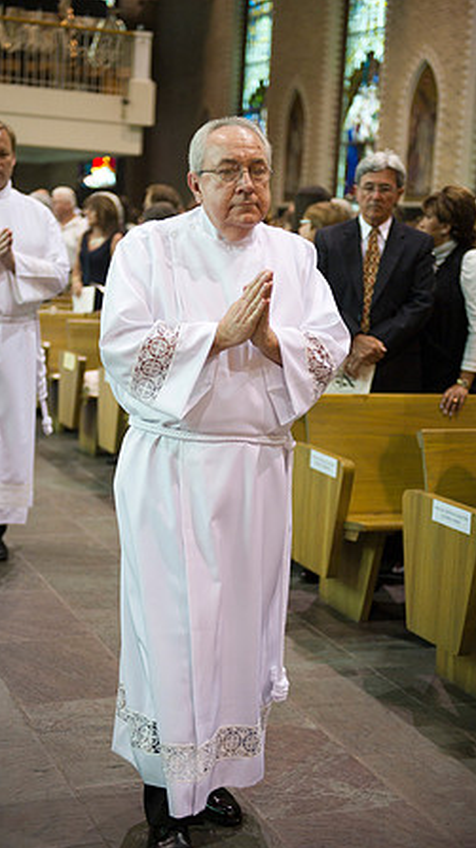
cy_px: 425
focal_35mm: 59
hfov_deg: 20.4
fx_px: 1326
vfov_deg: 35.5
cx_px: 217
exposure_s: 1/200
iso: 2000
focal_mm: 56
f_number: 2.8
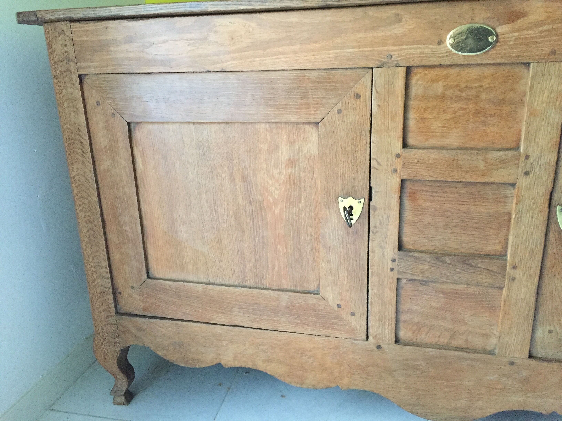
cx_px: 281
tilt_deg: -17.9
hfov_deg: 61.7
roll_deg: +1.9
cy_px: 210
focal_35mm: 29
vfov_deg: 48.2
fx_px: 471
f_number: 2.2
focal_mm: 4.15
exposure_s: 1/25
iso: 250
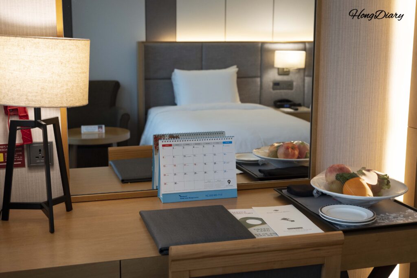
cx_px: 208
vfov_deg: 28.1
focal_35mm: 48
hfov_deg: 41.1
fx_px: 556
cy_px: 139
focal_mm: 48
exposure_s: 1/160
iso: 2000
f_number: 5.6
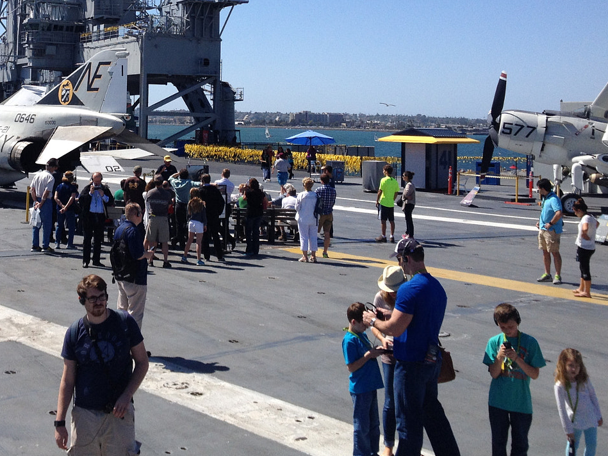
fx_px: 1036
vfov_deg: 24.4
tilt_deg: -2.0
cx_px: 131
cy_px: 87
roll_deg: -0.8
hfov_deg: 31.9
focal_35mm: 59
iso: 50
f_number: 2.4
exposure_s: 1/2513
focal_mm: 4.28
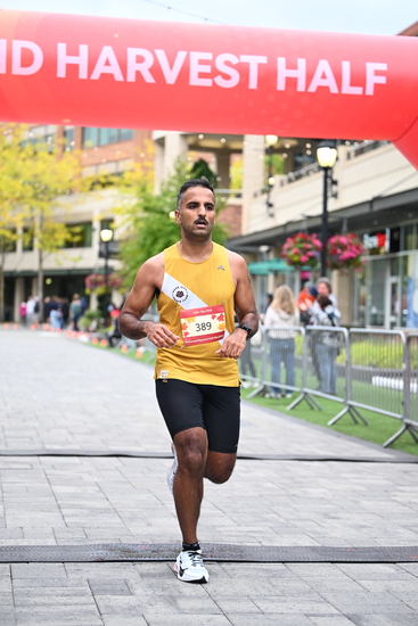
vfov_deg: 28.8
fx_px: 1218
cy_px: 313
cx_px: 209
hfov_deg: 19.5
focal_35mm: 70
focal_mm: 70
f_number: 2.8
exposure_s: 1/1250
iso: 1250
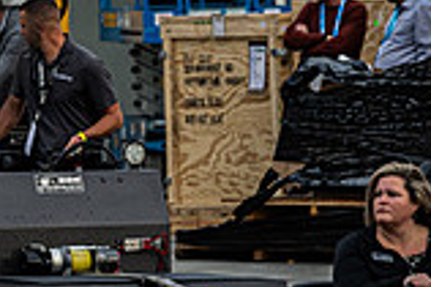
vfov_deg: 1.1
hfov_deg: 1.6
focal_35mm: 1263
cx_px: -232
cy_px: -49
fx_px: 15105
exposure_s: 1/320
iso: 200
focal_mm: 320
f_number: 7.1
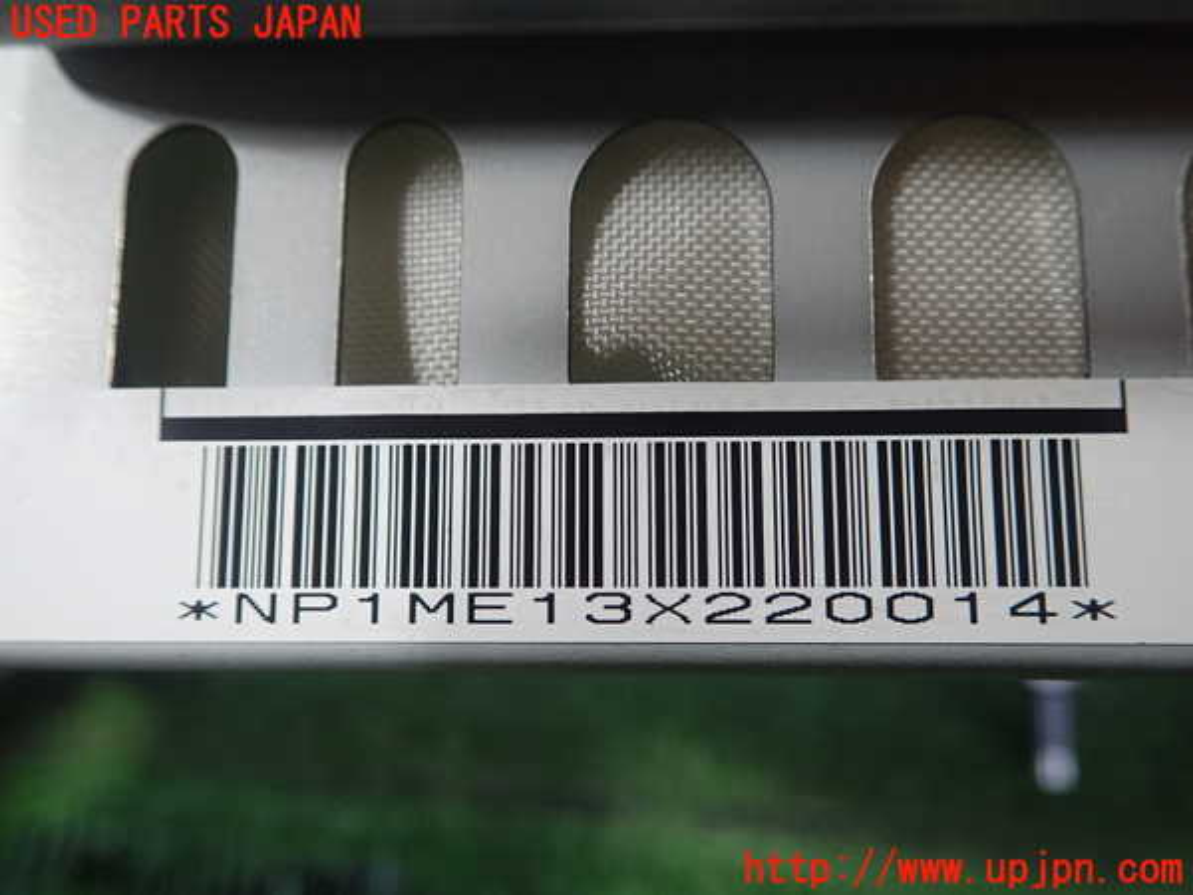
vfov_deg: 46.8
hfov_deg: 60.0
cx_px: 596
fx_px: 1034
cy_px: 448
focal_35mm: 30
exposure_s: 1/125
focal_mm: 5.5
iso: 250
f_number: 2.3
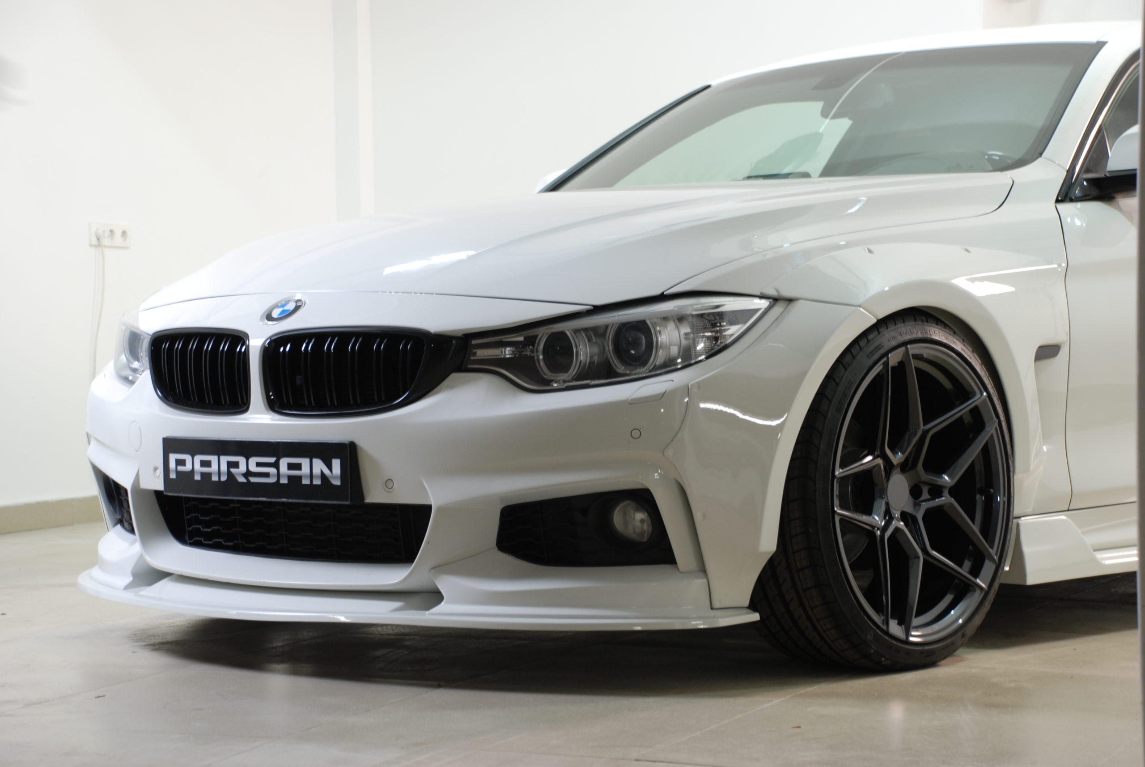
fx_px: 2484
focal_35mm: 78
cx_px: 572
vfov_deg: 17.5
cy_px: 384
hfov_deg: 26.0
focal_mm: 52
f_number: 5
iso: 160
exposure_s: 1/2.5
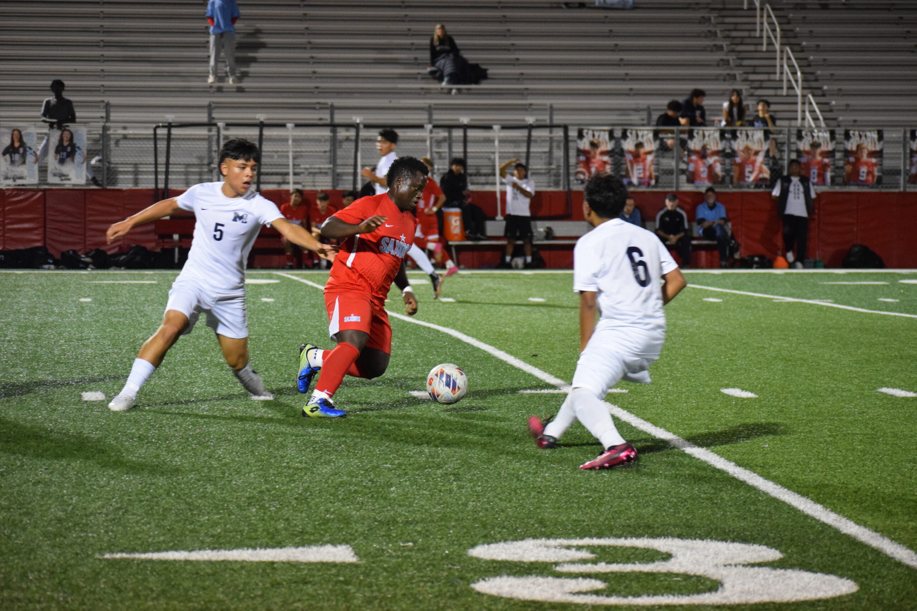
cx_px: 458
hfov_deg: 14.4
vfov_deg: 9.6
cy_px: 306
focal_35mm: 142
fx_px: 3630
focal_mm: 95
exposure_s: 1/250
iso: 3200
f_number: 4.8
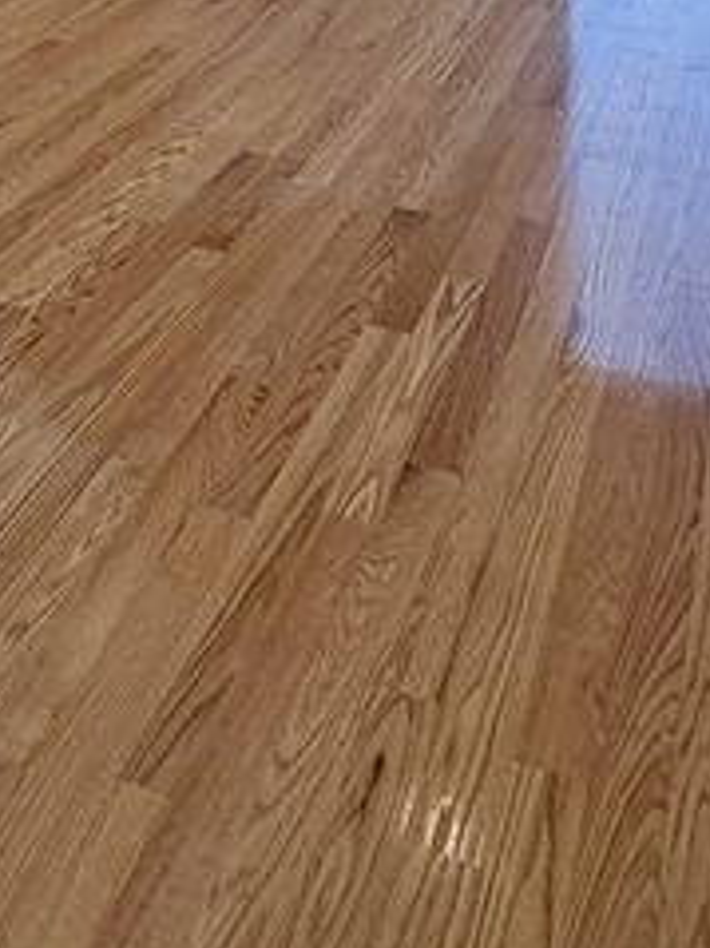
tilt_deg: -0.2
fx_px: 1232
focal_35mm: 45
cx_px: 361
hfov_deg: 32.2
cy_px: -397
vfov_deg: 29.7
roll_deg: +0.0
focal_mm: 2.22
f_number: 2.2
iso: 64
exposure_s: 1/316
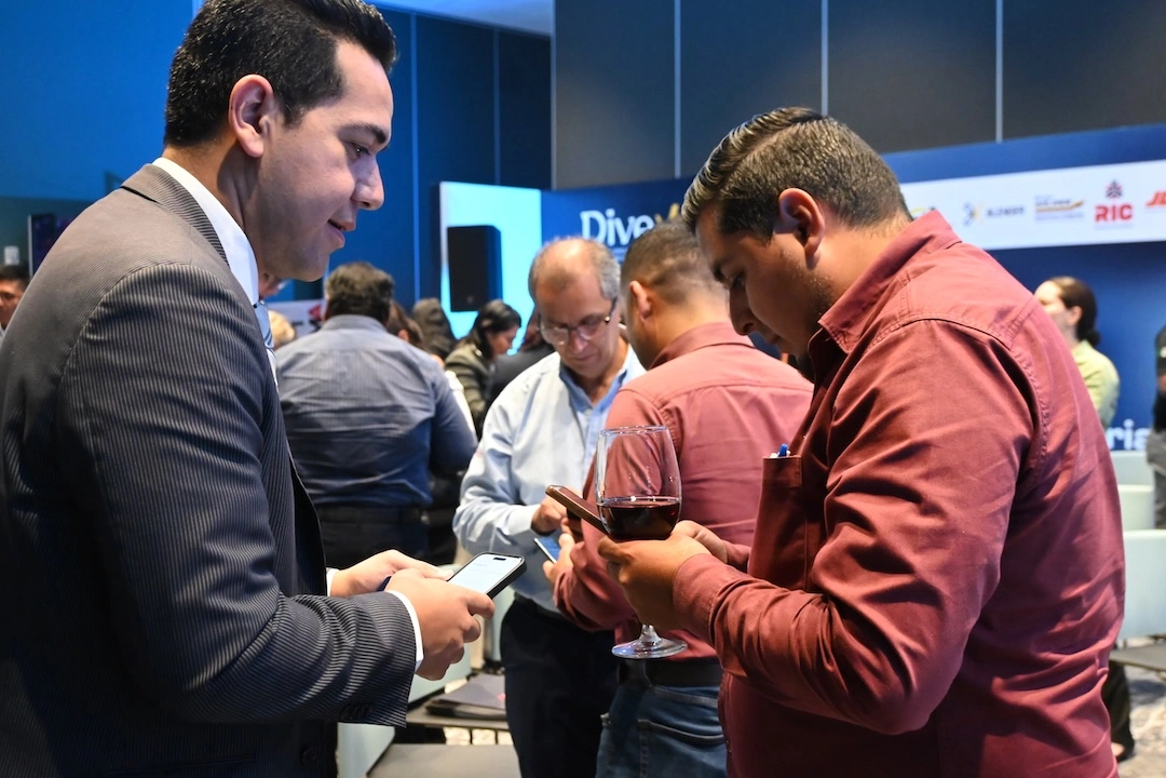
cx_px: 583
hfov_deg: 45.0
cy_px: 389
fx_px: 1409
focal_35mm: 44
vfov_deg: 30.8
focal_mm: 29
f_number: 4.8
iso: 3600
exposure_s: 1/60
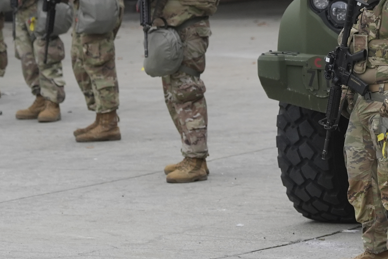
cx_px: 396
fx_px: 4450
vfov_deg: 3.3
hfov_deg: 5.0
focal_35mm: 413
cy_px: 93
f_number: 4
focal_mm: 123
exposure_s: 1/2000
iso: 640
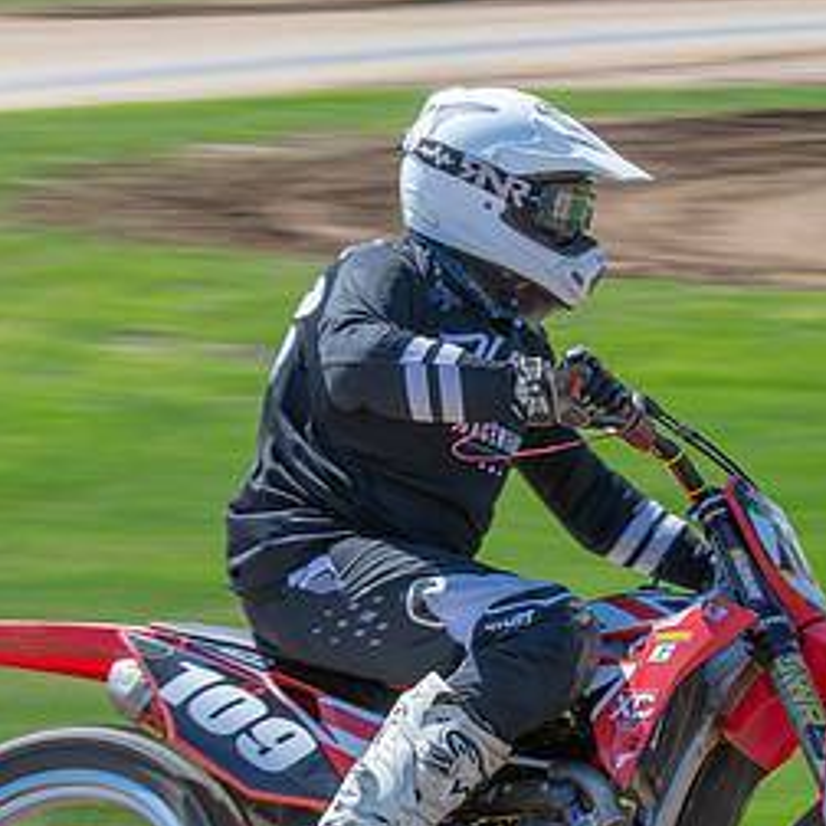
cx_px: 416
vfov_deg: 8.4
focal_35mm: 207
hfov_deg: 8.5
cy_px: 585
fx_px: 5588
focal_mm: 70
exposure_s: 1/160
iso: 125
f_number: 8
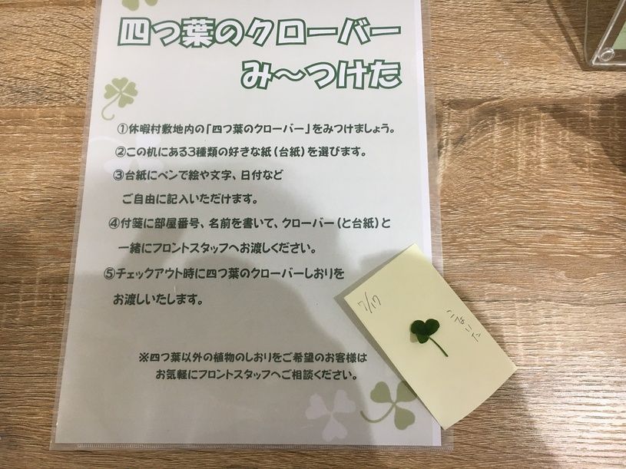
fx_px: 524
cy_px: 234
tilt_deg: -76.1
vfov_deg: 48.2
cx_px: 313
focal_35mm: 29
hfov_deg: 61.7
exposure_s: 1/30
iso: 40
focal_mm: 4.15
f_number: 2.2
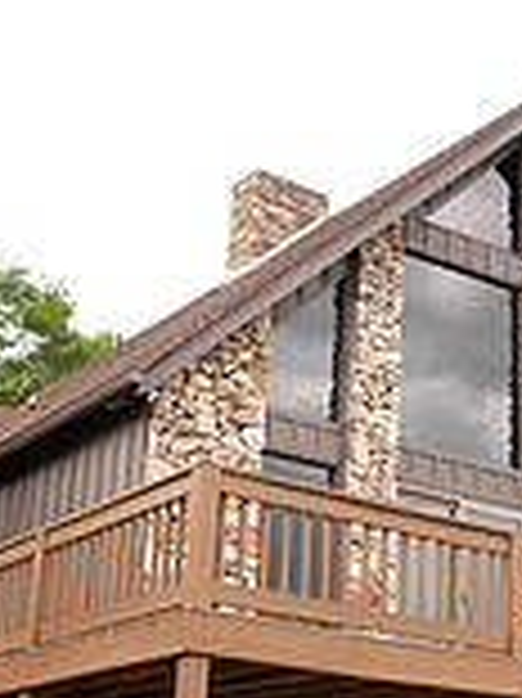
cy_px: 351
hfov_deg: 21.8
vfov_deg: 29.0
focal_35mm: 67
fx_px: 1349
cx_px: 360
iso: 125
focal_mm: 24
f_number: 2.5
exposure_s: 1/640
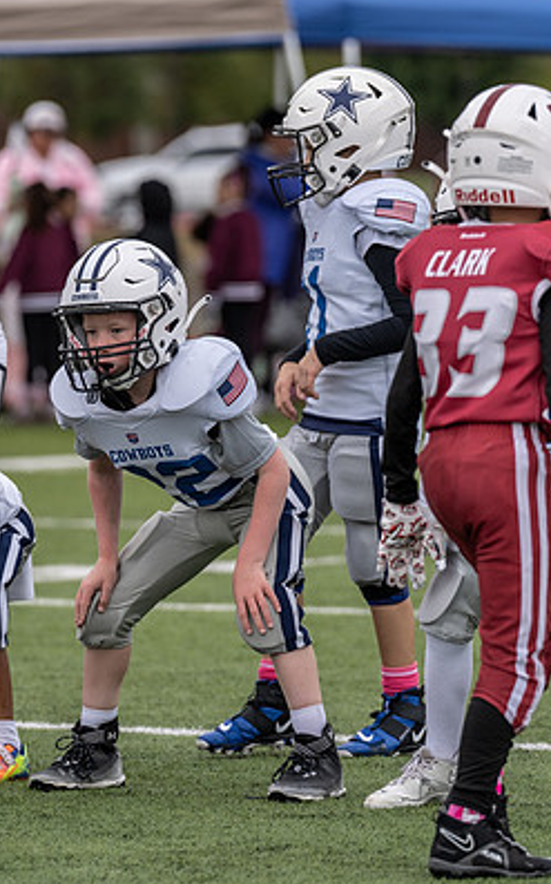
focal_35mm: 404
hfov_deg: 3.2
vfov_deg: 5.2
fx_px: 9721
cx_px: 167
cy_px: 505
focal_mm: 200
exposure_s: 1/1250
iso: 250
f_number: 3.5
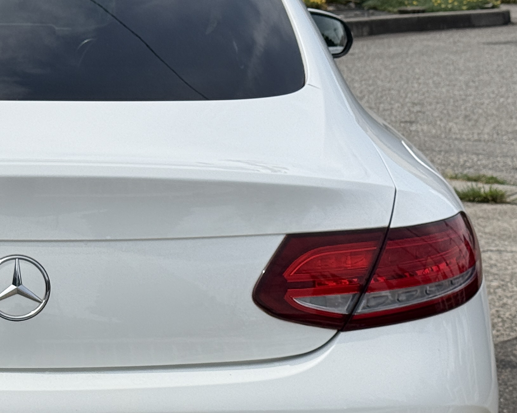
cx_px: 25
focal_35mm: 116
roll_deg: +1.1
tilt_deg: -11.2
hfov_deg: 16.3
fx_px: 1775
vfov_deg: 13.3
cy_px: 271
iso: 64
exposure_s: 1/7874
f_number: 1.78
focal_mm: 6.76
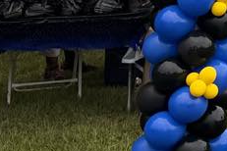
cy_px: -259
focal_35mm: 173
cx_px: 653
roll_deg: -0.6
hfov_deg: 9.6
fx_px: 1091
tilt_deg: +4.1
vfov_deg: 7.3
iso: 80
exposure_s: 1/1314
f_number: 1.78
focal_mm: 6.76
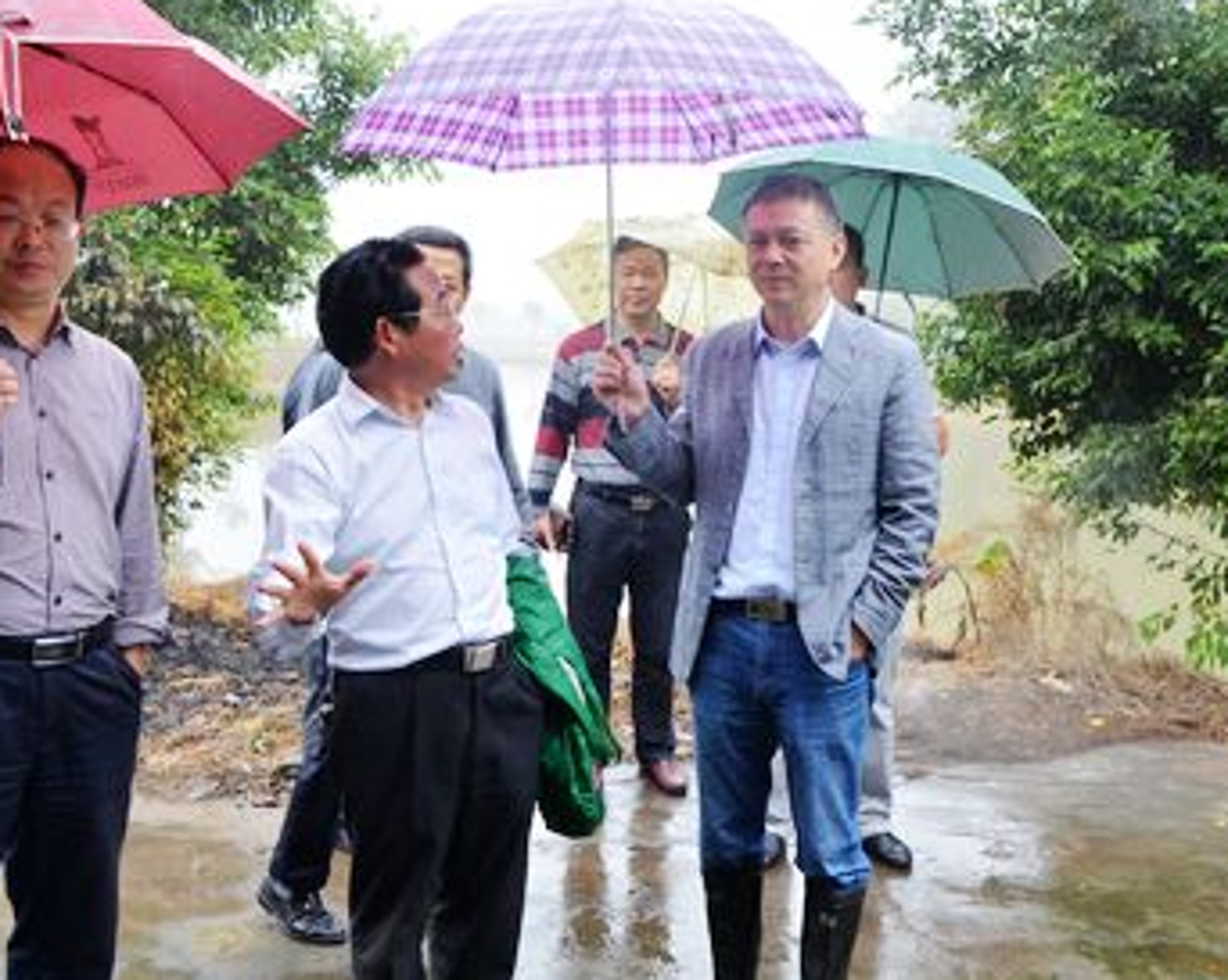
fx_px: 1344
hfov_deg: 48.8
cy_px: 551
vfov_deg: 40.0
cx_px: 743
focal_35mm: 37
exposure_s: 1/100
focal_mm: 18
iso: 400
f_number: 5
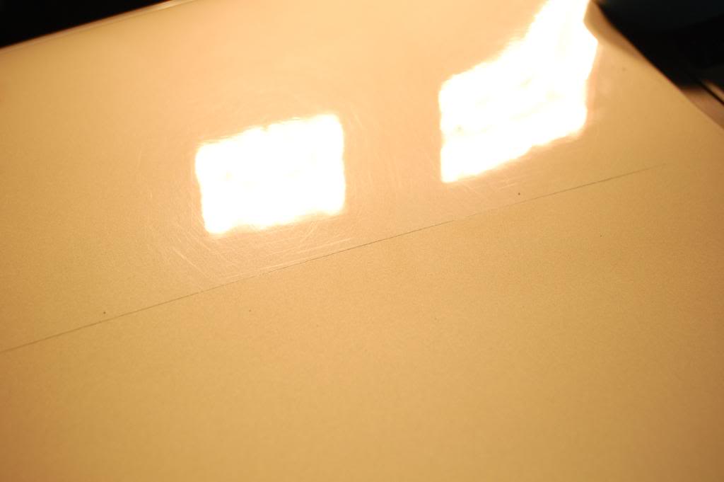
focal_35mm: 69
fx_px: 1387
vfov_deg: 19.7
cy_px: 241
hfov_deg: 29.3
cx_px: 362
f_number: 5.3
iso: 400
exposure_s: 1/40
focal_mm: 46
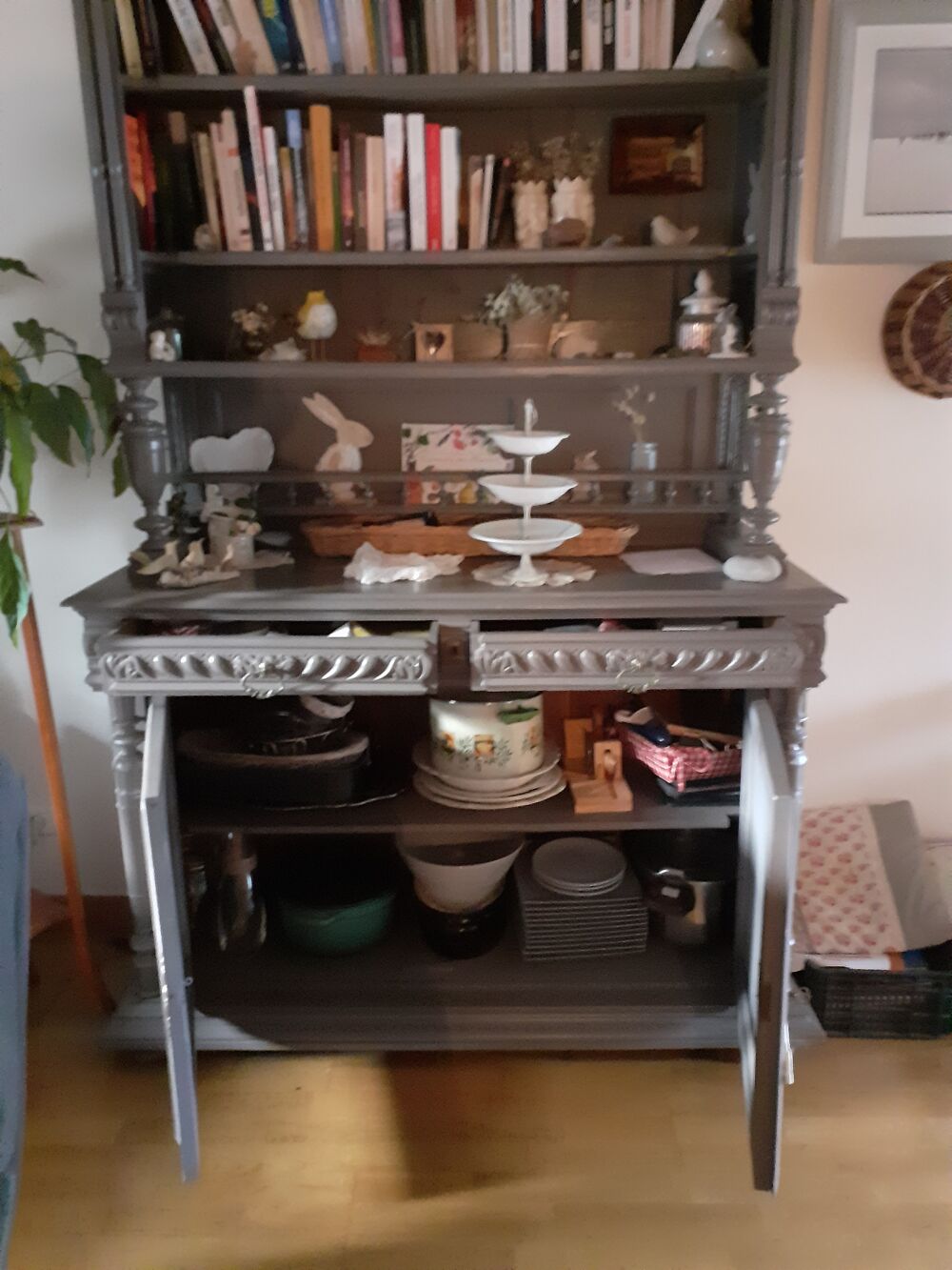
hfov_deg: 51.4
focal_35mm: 27
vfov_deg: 65.3
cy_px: 635
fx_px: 990
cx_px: 476
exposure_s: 1/10
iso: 1250
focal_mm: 3.6
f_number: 1.9
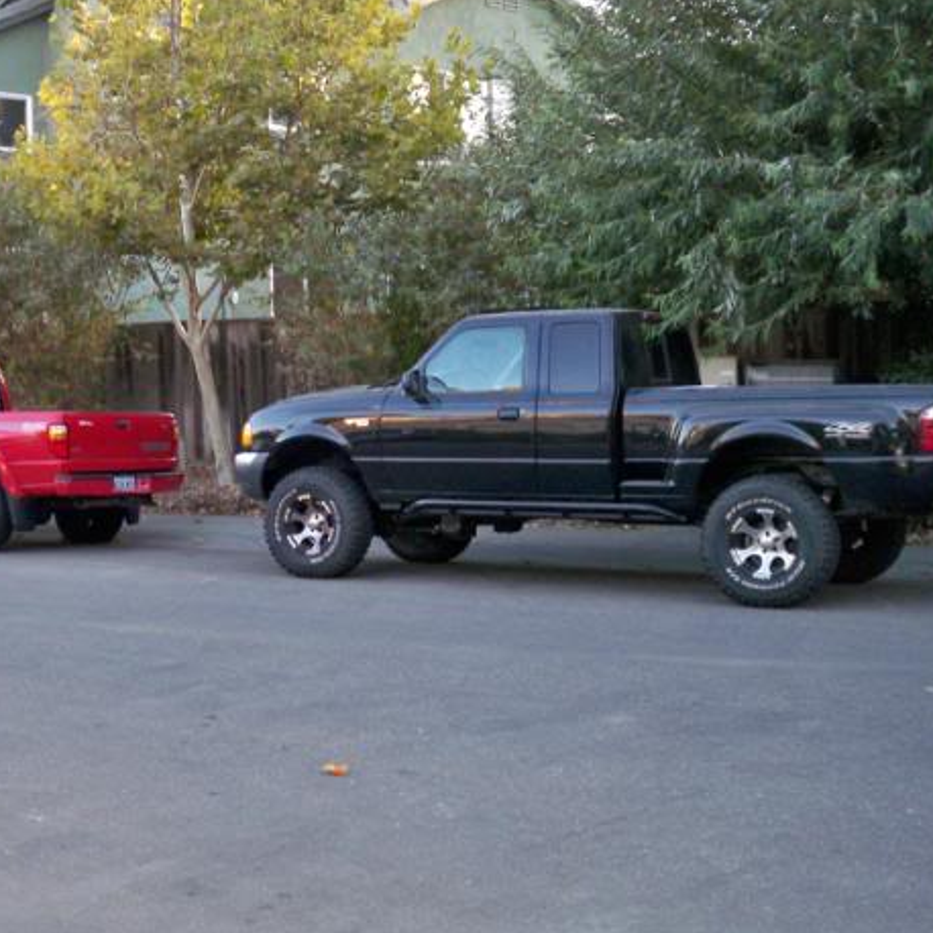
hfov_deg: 30.6
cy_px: 442
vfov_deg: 31.6
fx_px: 1647
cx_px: 139
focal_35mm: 54
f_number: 3.1
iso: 125
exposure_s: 1/60
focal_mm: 6.3
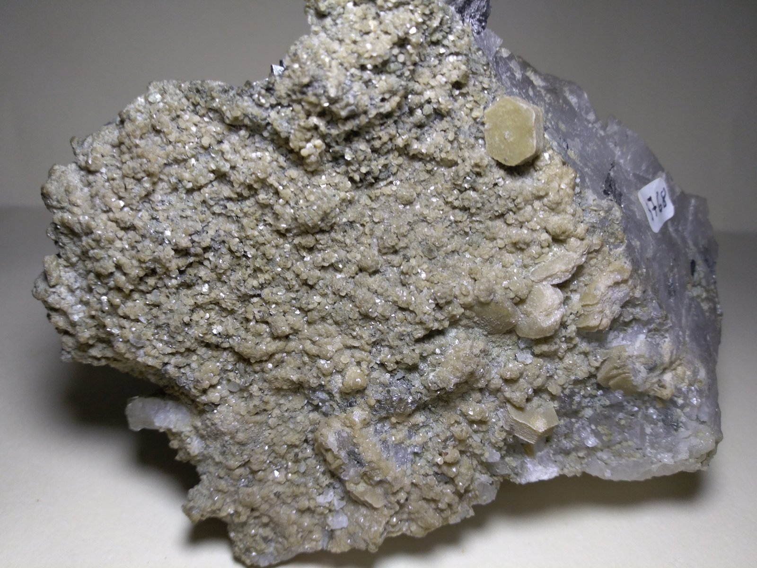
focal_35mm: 26
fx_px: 569
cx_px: 378
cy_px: 284
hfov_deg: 67.3
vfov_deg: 53.1
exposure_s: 1/33.3
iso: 105
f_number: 2
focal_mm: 3.54
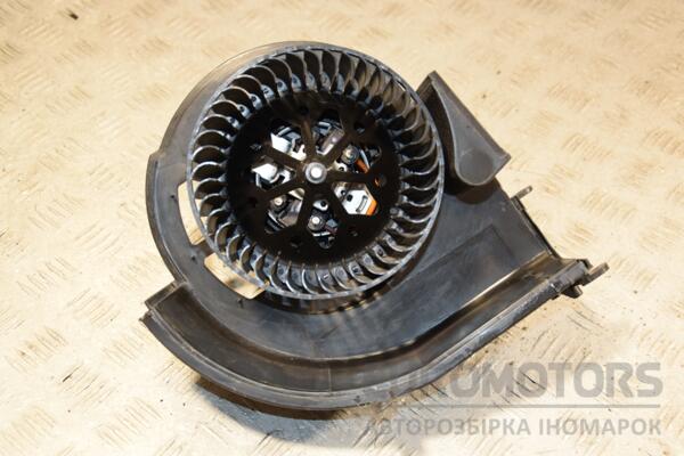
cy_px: 228
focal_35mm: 52
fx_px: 997
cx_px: 342
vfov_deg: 25.8
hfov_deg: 37.9
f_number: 5
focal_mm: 35
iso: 800
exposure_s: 1/125
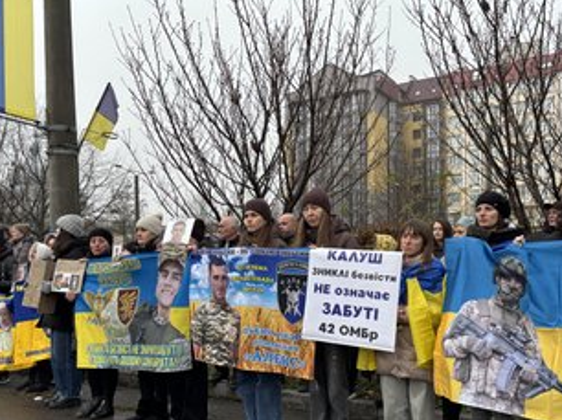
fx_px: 552
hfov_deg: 53.7
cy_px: 262
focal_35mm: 34
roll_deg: +0.3
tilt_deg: +0.7
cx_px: 332
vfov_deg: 41.4
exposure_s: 1/775
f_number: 1.6
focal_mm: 5.96
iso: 50
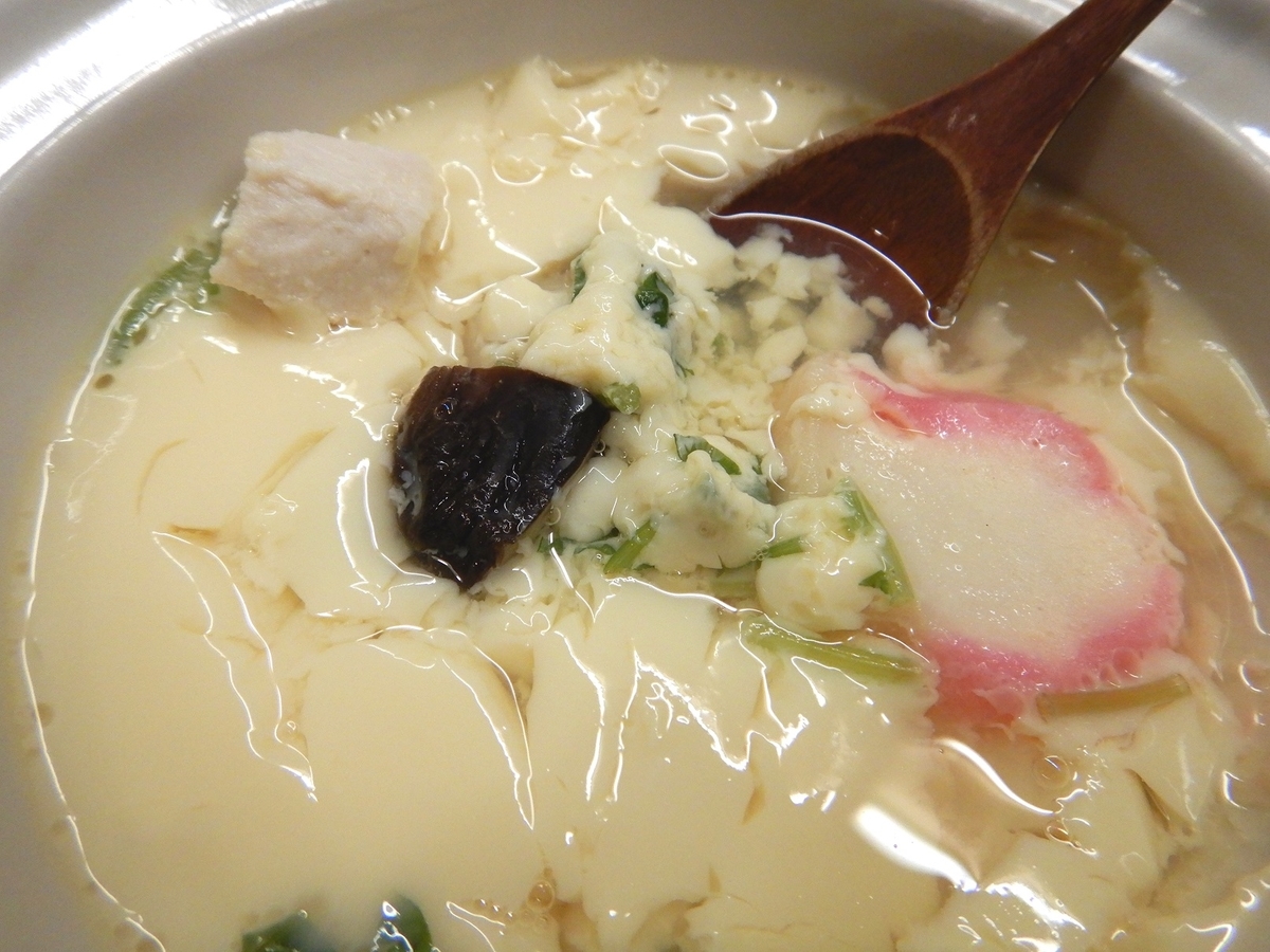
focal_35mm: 24
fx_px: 881
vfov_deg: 56.8
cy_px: 476
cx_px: 635
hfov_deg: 71.6
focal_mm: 4.3
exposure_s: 1/20
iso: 400
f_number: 2.8
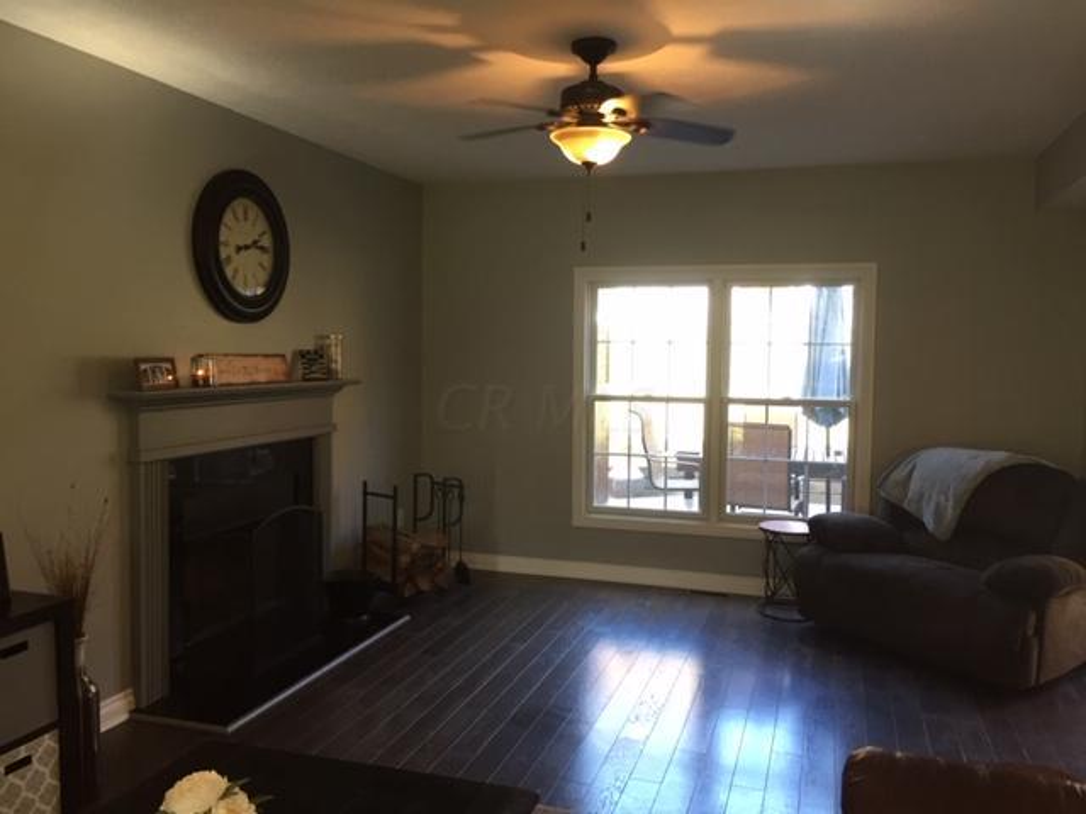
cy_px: 407
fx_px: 910
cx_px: 543
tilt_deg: -5.0
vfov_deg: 48.2
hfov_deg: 61.7
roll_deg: -1.5
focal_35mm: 29
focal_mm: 4.15
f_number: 2.2
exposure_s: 1/30
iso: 80
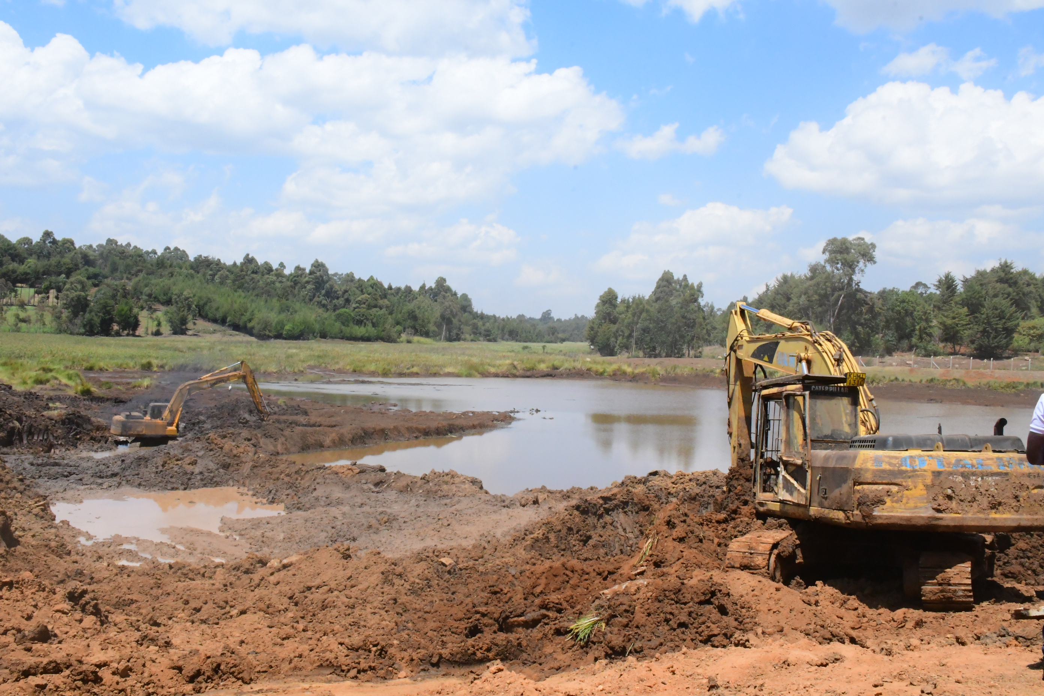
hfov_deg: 53.1
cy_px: 348
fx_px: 1044
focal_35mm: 36
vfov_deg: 36.9
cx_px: 522
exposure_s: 1/1000
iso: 4000
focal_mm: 24
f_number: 25
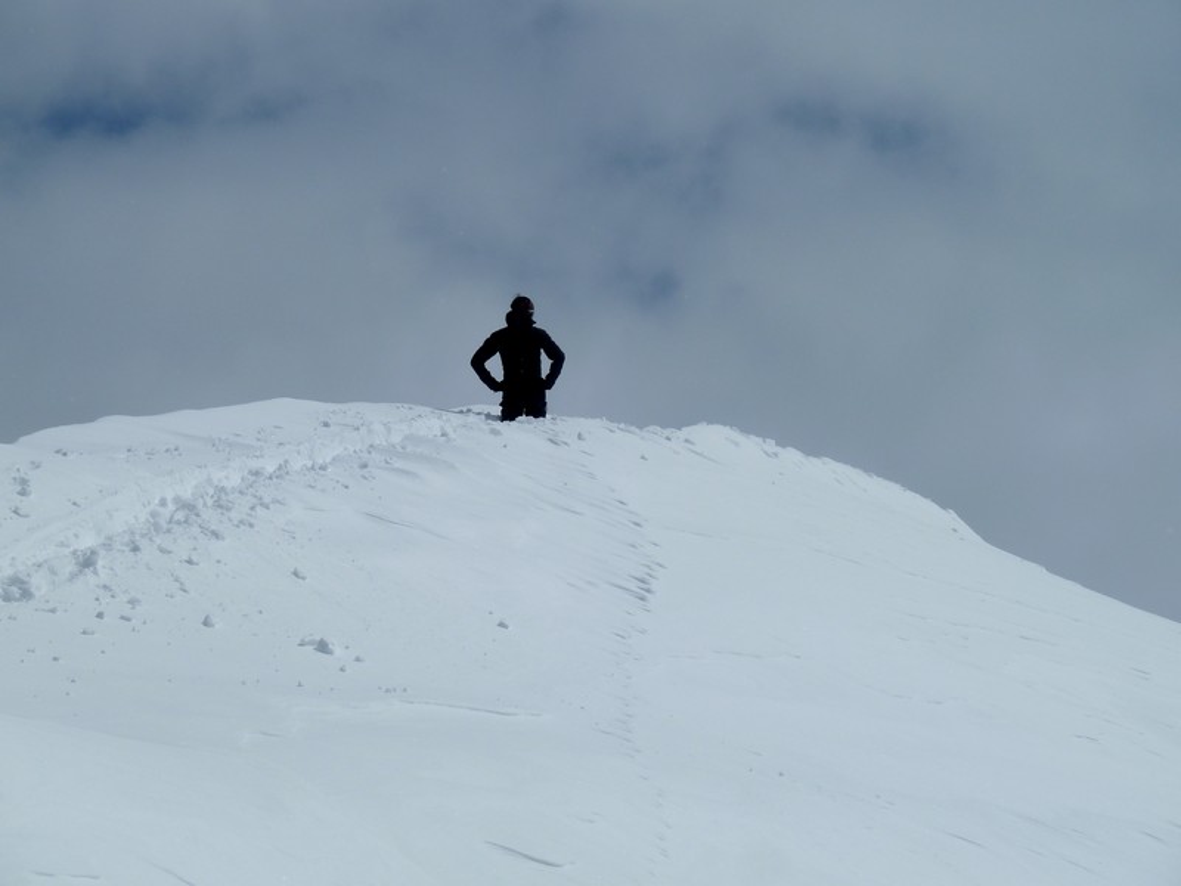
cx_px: 590
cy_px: 443
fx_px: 4367
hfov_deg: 15.4
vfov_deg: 11.6
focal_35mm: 128
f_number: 6.3
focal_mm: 21
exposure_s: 1/2000
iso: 80
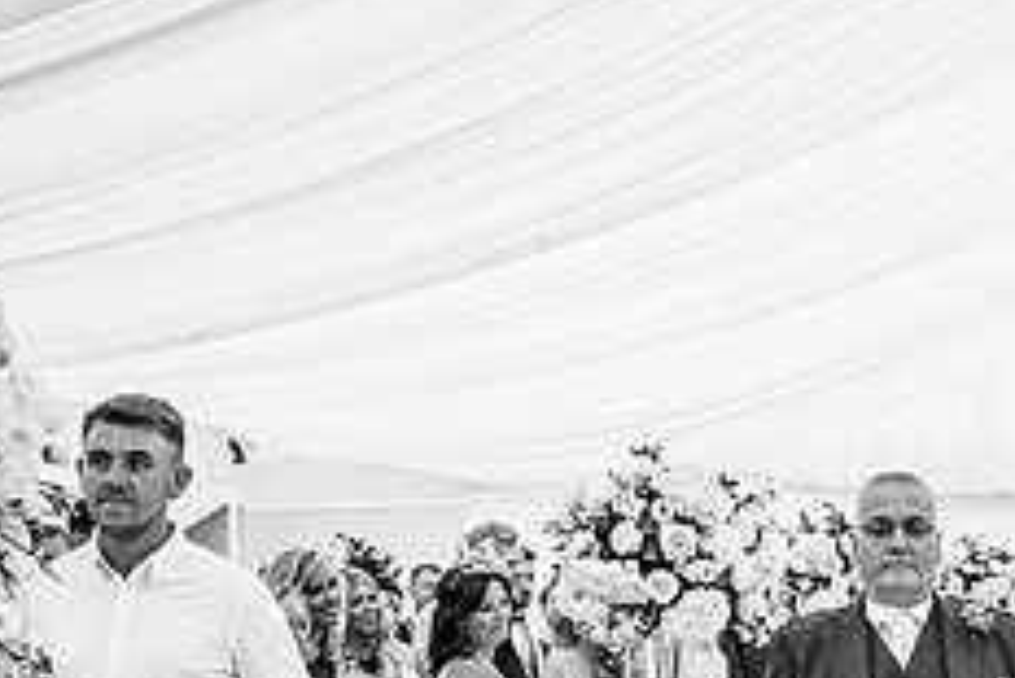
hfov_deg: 27.5
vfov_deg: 18.9
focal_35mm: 70
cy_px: 680
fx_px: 1975
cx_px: 958
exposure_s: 1/500
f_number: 5.6
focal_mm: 28
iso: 640
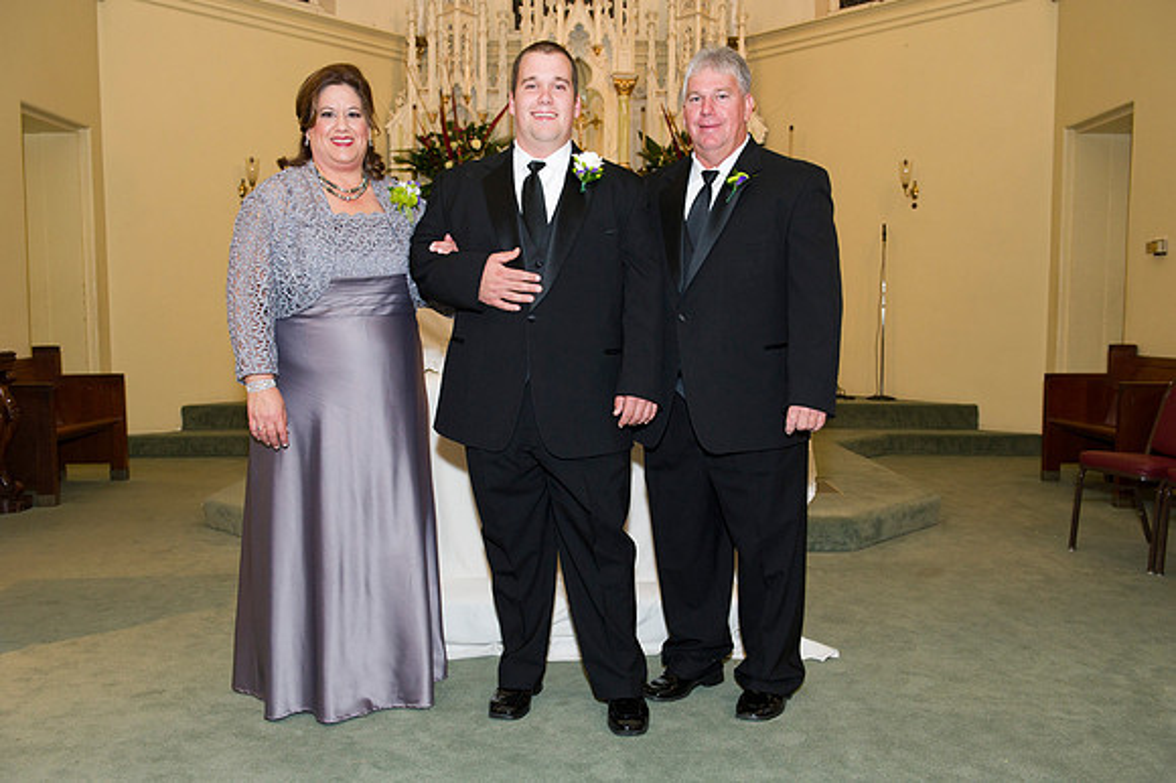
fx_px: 1045
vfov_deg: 41.1
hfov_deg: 58.7
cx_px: 588
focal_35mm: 32
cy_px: 392
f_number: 5.6
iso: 800
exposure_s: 1/125
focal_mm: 32
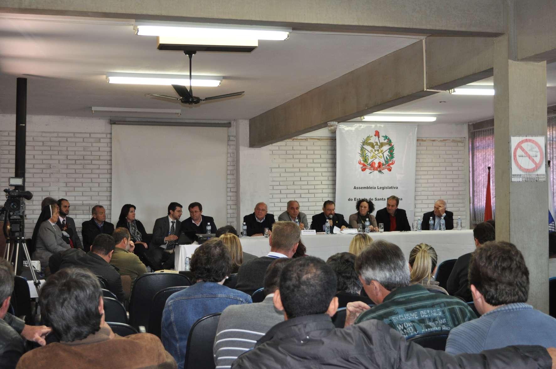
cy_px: 184
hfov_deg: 36.9
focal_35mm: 54
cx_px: 278
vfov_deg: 25.0
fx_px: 833
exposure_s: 1/80
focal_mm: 36
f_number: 5
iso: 800
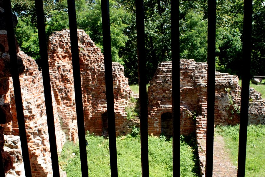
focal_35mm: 39
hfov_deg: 49.5
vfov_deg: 34.3
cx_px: 132
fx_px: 287
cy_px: 88
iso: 100
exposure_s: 1/80
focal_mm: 26
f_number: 8
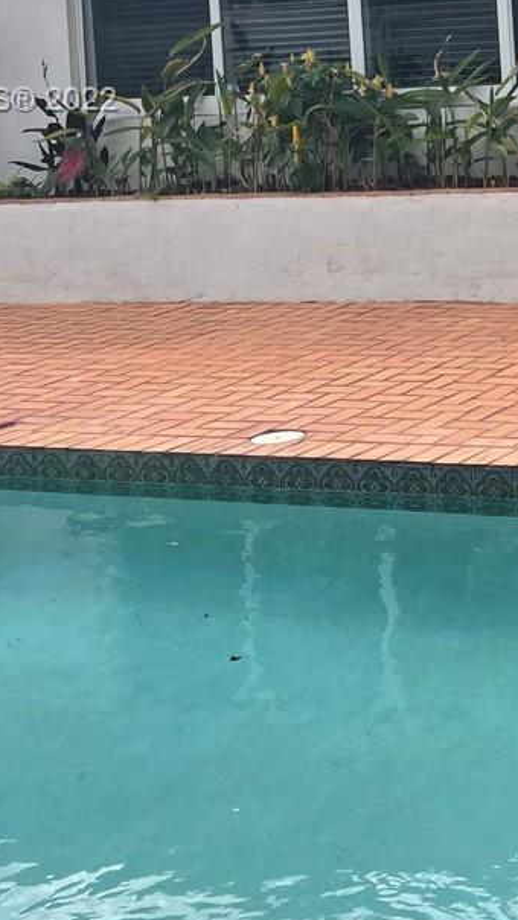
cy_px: 102
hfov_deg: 14.6
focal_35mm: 75
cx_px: 849
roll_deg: +3.7
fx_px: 1830
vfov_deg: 27.3
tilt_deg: -0.3
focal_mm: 4.2
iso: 32
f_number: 1.6
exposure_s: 1/2304
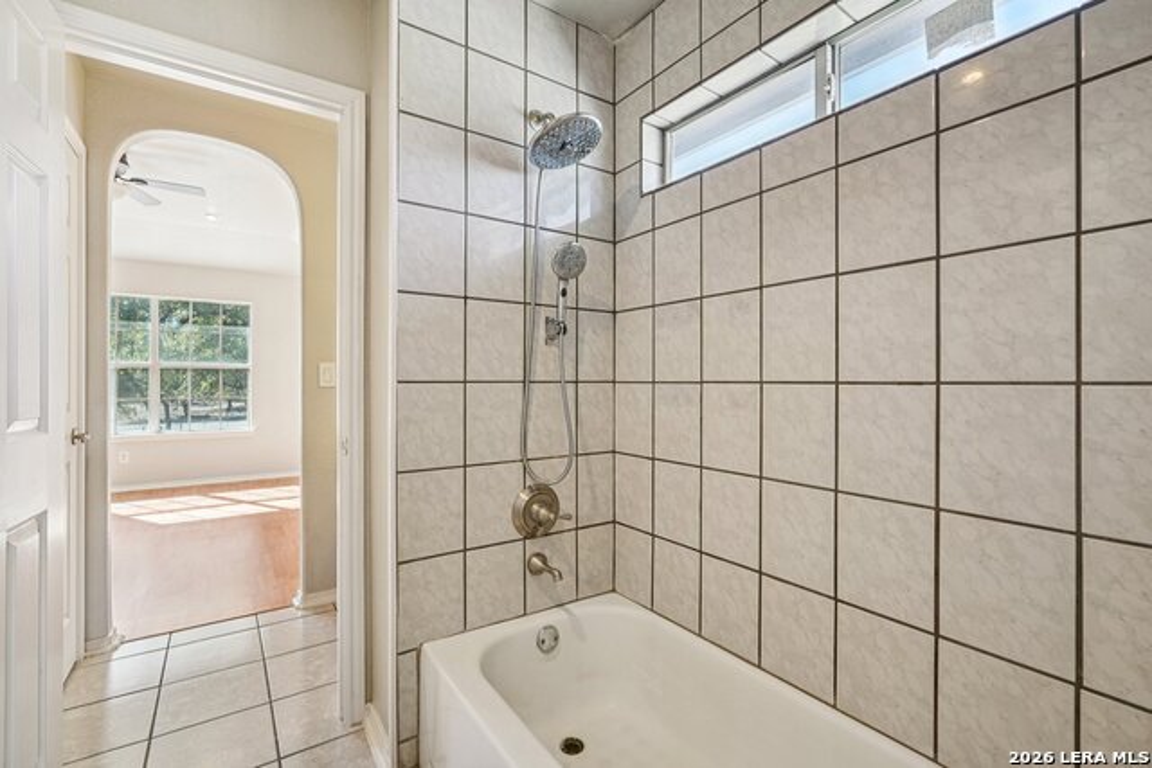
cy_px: 384
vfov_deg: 73.8
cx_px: 576
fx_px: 512
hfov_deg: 96.7
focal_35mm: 16
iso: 320
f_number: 8
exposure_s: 1/30
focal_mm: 16
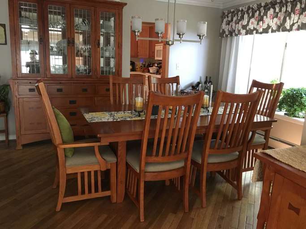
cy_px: 114
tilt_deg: -11.0
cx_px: 153
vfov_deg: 48.2
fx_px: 256
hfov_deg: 61.7
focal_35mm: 29
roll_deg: -2.1
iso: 160
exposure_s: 1/30
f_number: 2.2
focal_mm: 4.15
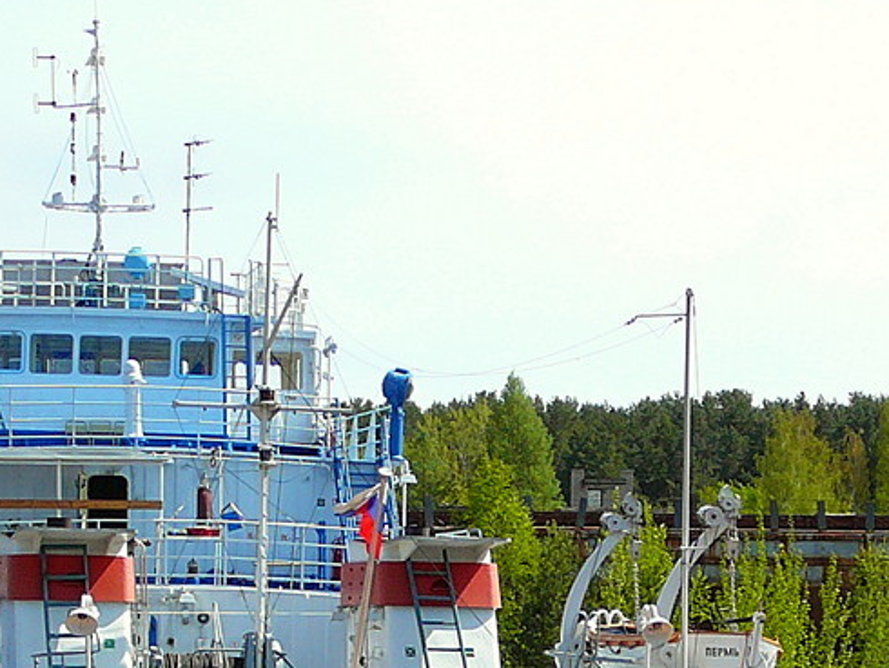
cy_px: 777
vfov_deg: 12.1
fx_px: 3083
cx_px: 444
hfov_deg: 16.4
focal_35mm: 120
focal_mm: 7.3
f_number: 3.4
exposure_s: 1/640
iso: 80
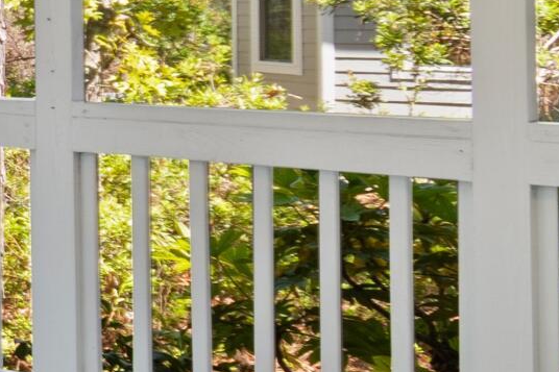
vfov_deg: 15.9
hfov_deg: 14.4
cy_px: 1
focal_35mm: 84
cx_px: -824
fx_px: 1304
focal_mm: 10
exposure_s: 1/25
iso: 100
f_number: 4.5
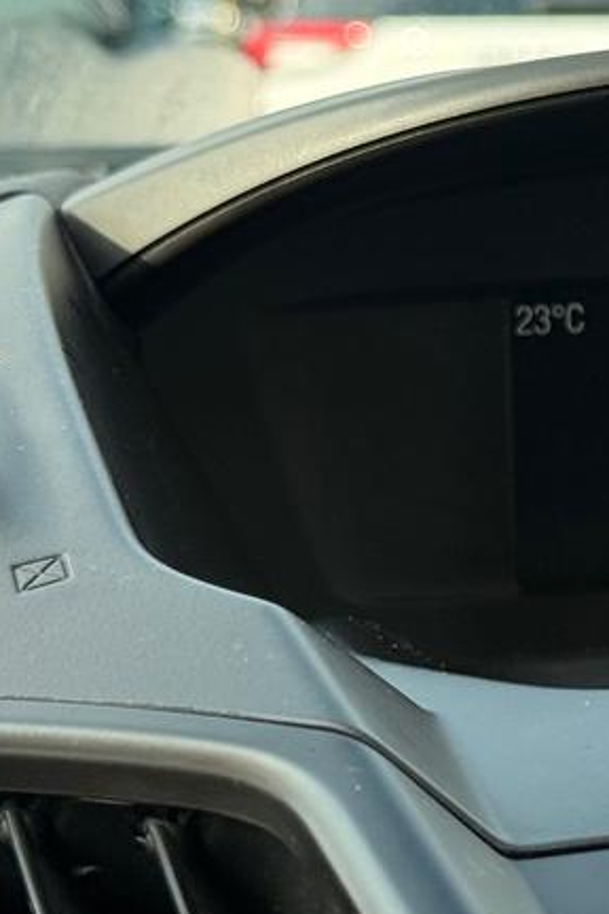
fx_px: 3755
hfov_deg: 9.1
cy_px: 370
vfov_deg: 13.9
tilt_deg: -5.1
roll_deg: -0.8
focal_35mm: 148
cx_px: 823
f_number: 1.78
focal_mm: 6.76
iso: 64
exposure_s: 1/875
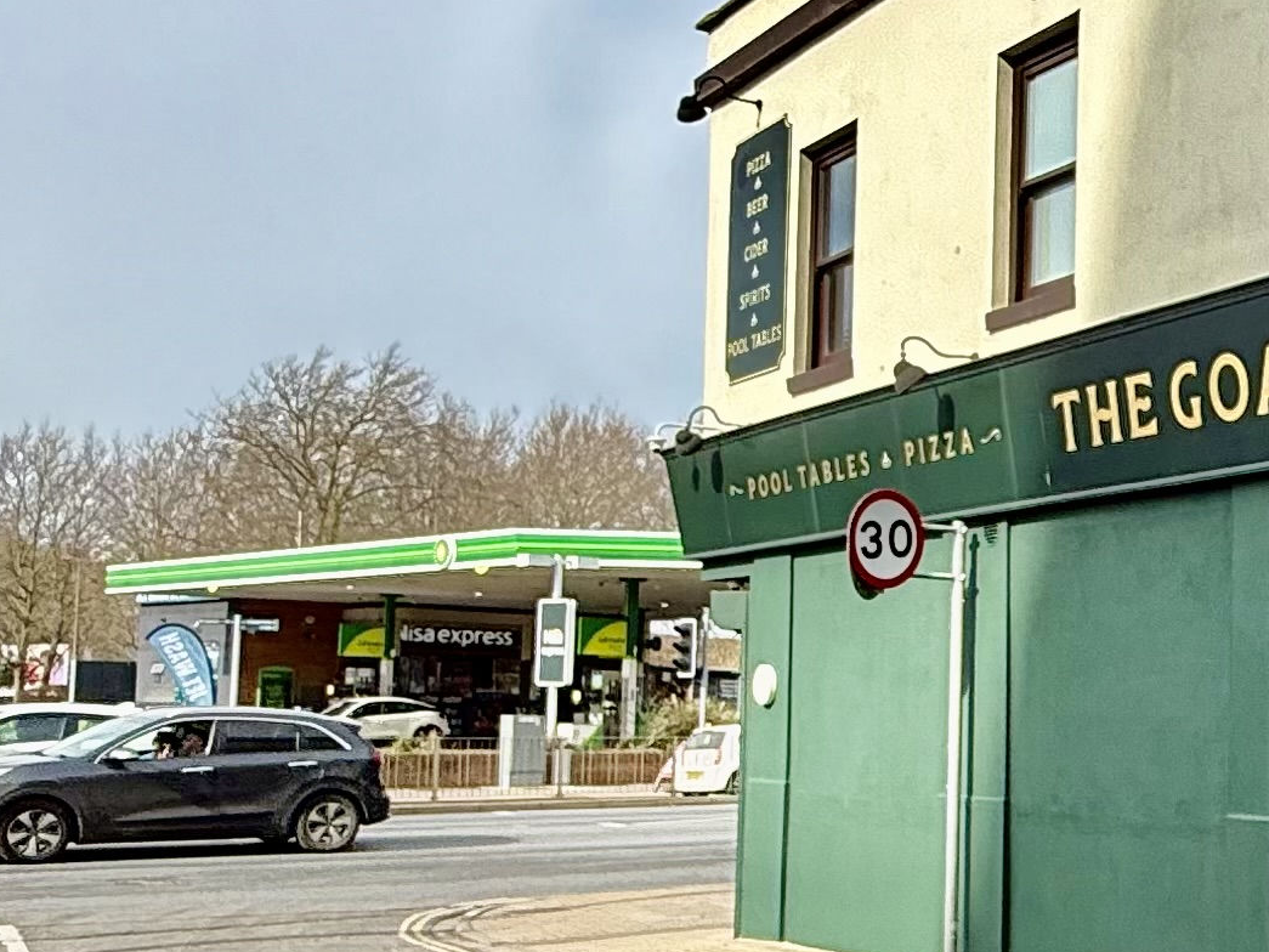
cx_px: 1308
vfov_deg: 27.0
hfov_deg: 32.3
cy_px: 571
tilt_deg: +5.5
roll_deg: -0.6
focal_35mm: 54
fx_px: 1980
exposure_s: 1/1167
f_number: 2.2
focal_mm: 2.22
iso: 50
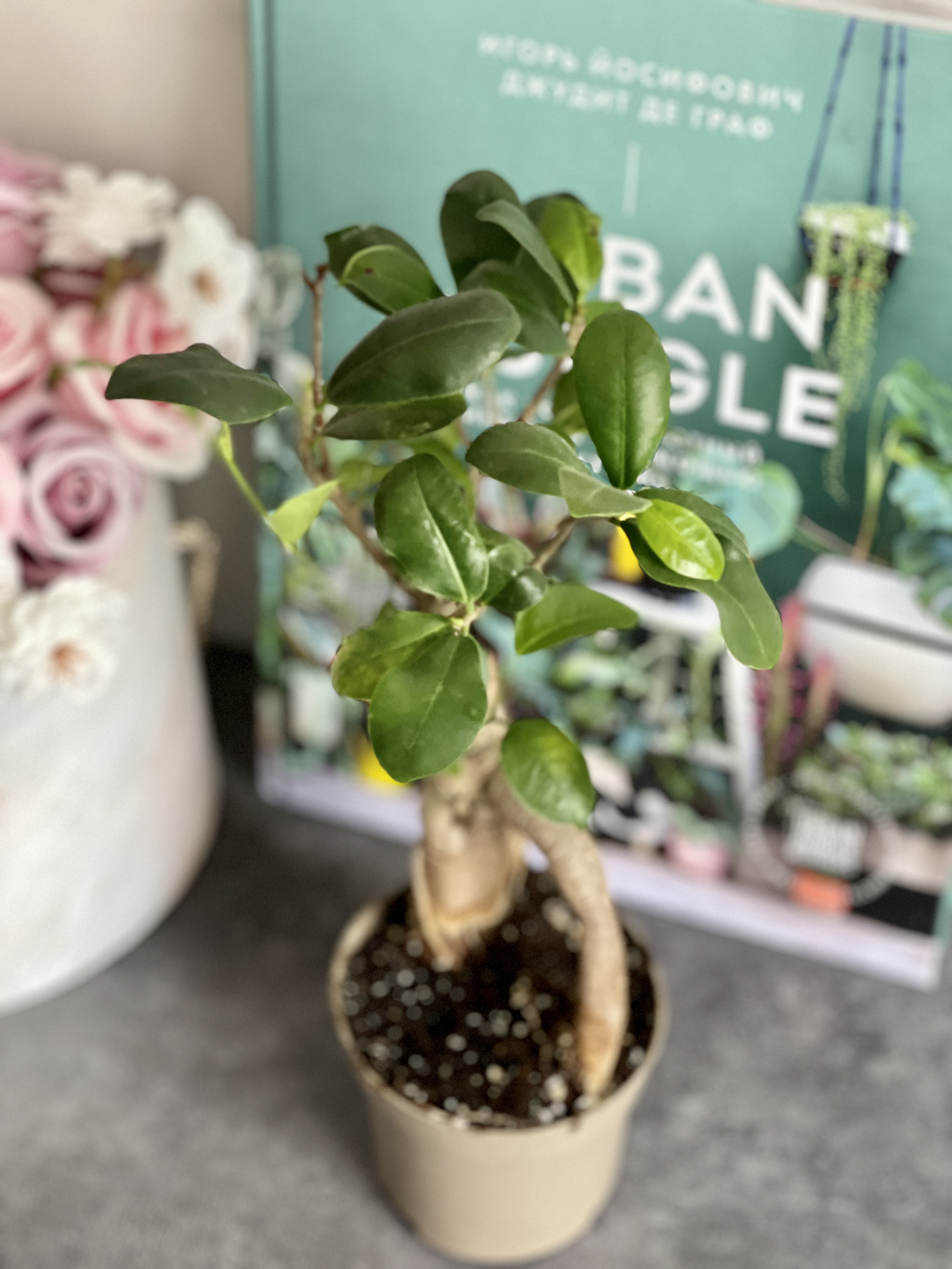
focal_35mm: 64
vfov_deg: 30.3
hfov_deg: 22.9
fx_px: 2347
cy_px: 634
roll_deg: +2.2
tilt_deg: -44.1
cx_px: 476
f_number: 2.2
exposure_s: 1/40
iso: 320
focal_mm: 7.5
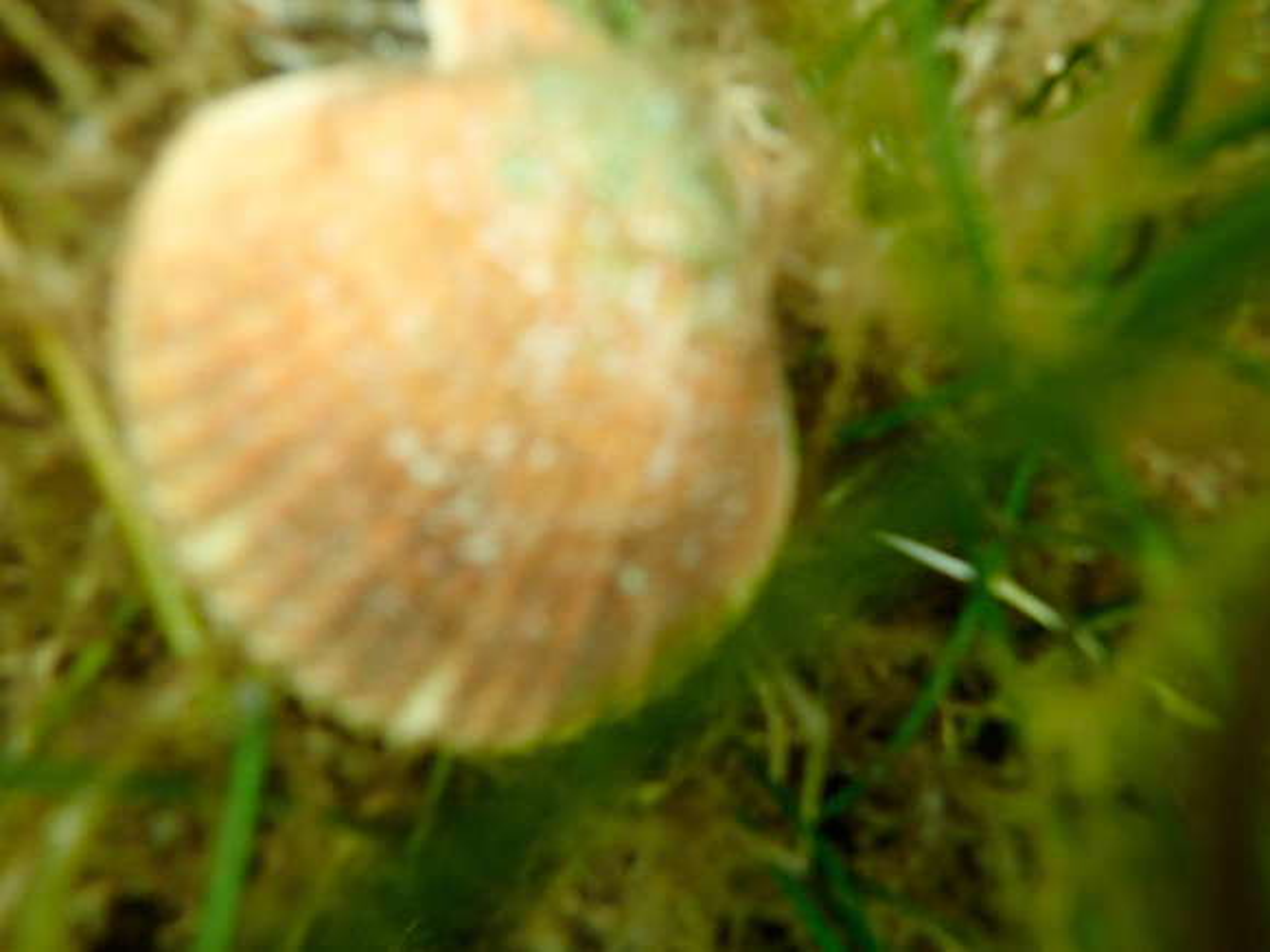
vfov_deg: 54.9
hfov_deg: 69.4
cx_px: 635
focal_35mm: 25
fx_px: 917
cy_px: 476
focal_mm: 4.5
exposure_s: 1/60
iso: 100
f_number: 2
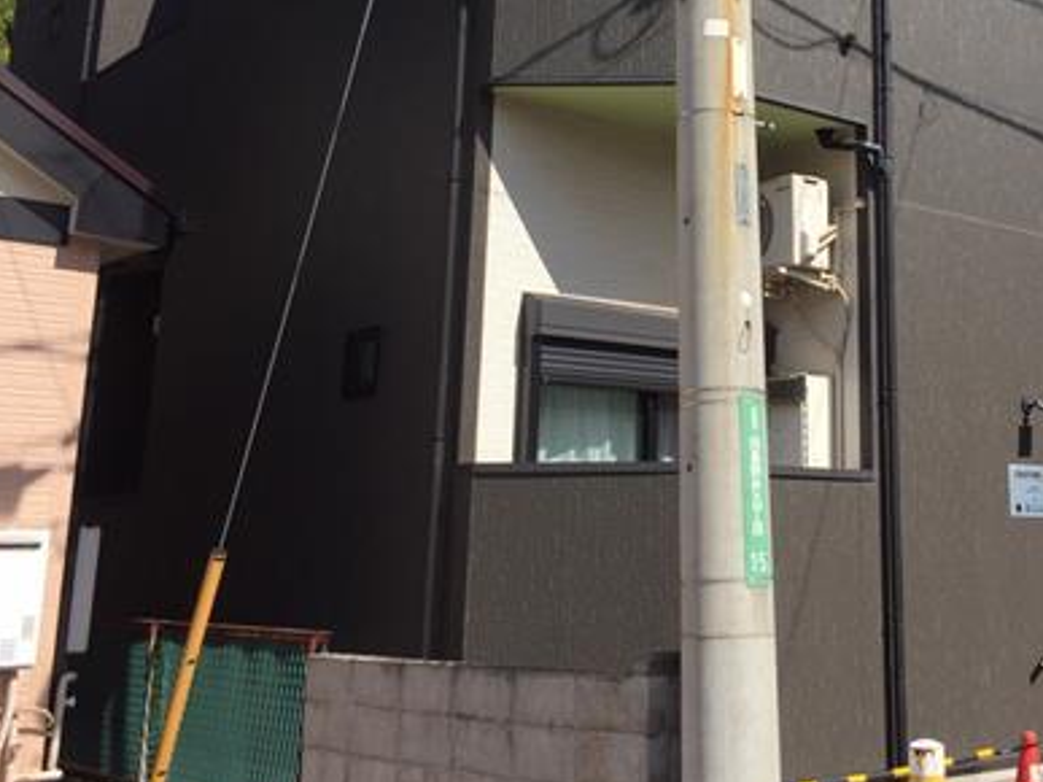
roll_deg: -2.2
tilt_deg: +13.8
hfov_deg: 38.6
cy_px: 170
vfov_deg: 29.6
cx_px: 790
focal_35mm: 48
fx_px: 1446
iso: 32
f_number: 2.2
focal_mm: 4.15
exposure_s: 1/1647
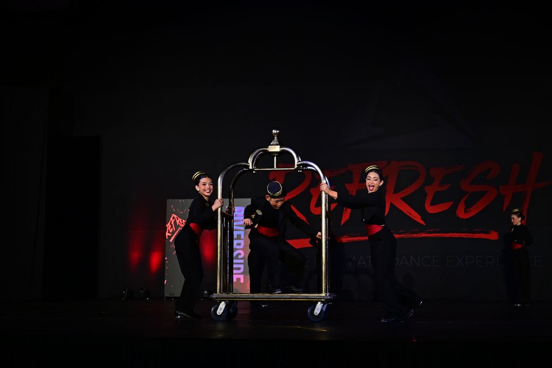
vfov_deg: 28.1
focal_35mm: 48
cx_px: 276
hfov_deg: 41.1
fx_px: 736
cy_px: 184
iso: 3200
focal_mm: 48
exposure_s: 1/800
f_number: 3.5
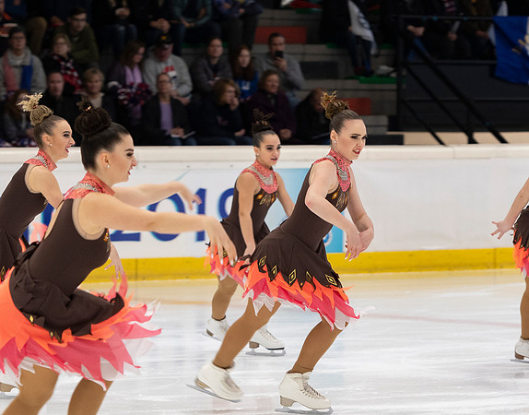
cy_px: 217
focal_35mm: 243
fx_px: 3773
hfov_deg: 8.0
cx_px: 351
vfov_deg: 6.3
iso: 1000
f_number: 4
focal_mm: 110
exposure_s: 1/200
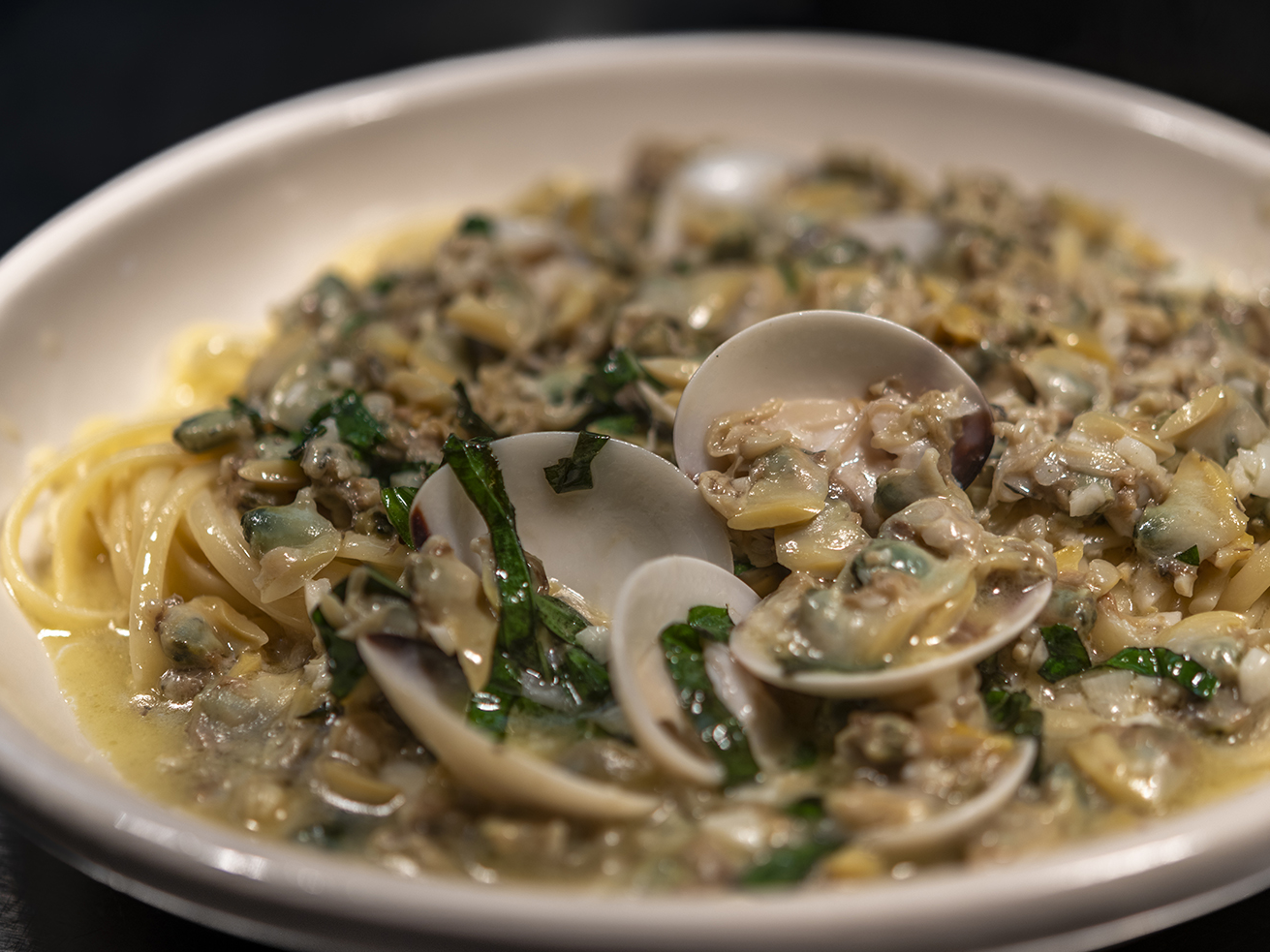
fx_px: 2421
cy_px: 469
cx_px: 724
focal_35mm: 66
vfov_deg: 22.3
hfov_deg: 29.4
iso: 64
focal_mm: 60
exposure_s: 1/200
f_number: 3
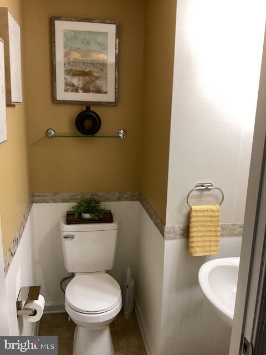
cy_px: 178
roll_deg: -4.2
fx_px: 318
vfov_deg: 58.4
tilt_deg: -13.6
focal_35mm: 31
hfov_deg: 45.4
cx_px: 133
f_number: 2.4
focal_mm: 3.3
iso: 160
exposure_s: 1/60
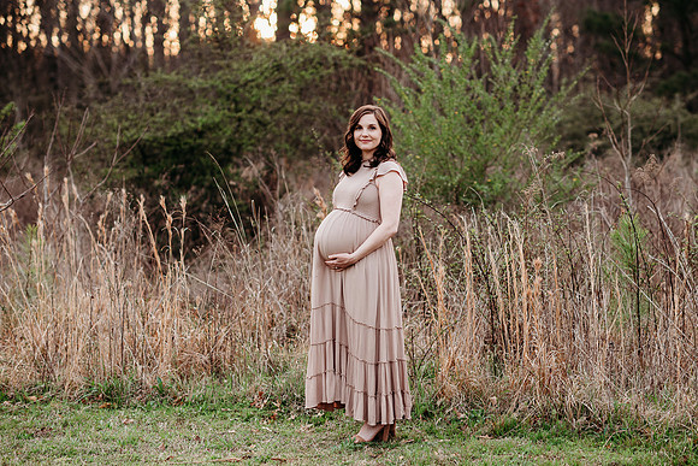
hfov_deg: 22.4
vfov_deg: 15.0
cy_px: 232
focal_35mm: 91
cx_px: 363
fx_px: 1764
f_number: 2.5
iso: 400
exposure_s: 1/320
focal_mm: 85
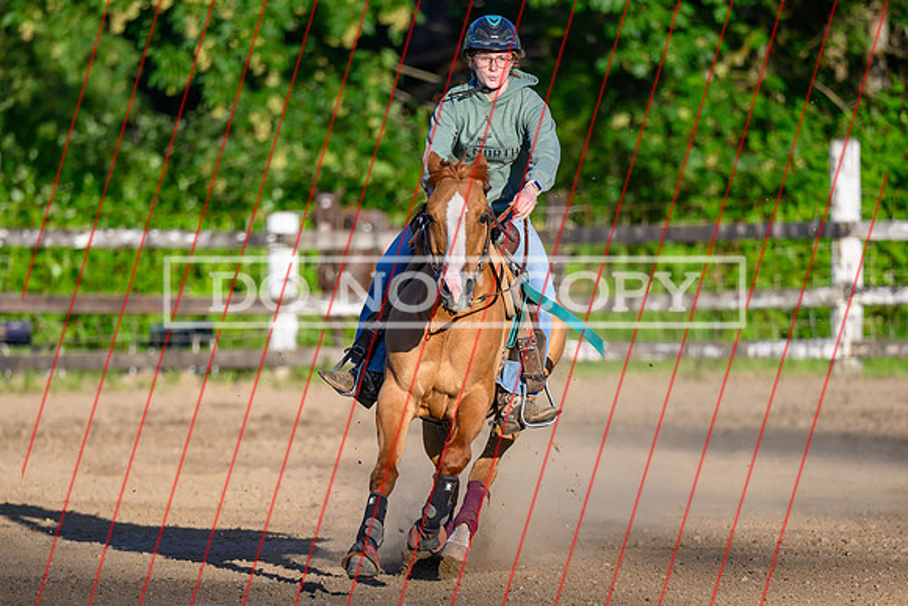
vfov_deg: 4.1
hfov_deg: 6.2
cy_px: 385
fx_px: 8435
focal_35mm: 334
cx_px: 461
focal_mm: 200
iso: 200
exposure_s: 1/2500
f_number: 2.8
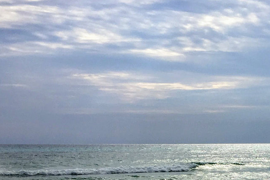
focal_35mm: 77
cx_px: 251
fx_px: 577
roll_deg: +1.3
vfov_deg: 16.7
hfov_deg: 25.4
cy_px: 236
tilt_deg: -9.1
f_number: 2.2
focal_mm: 4.15
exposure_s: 1/6623
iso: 32
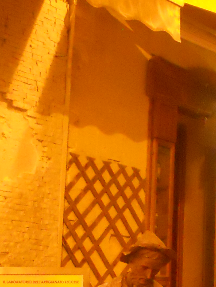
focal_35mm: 104
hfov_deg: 12.9
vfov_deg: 18.9
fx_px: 865
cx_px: 387
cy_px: 168
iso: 800
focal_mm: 5
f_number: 2.7
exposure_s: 1/10
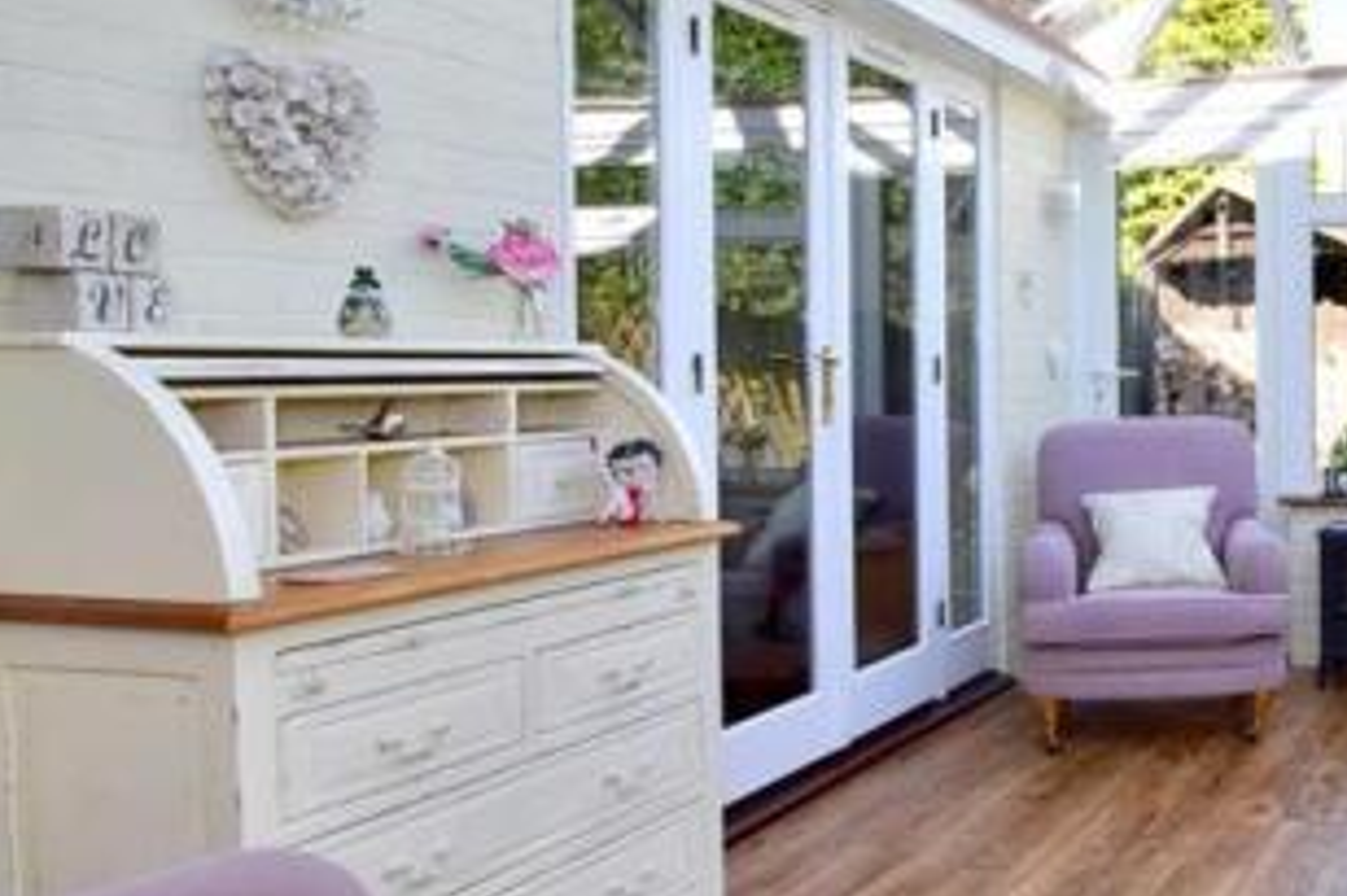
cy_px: 391
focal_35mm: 32
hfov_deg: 48.0
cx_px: 1360
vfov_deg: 41.0
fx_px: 1197
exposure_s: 1/320
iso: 400
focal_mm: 10
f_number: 11
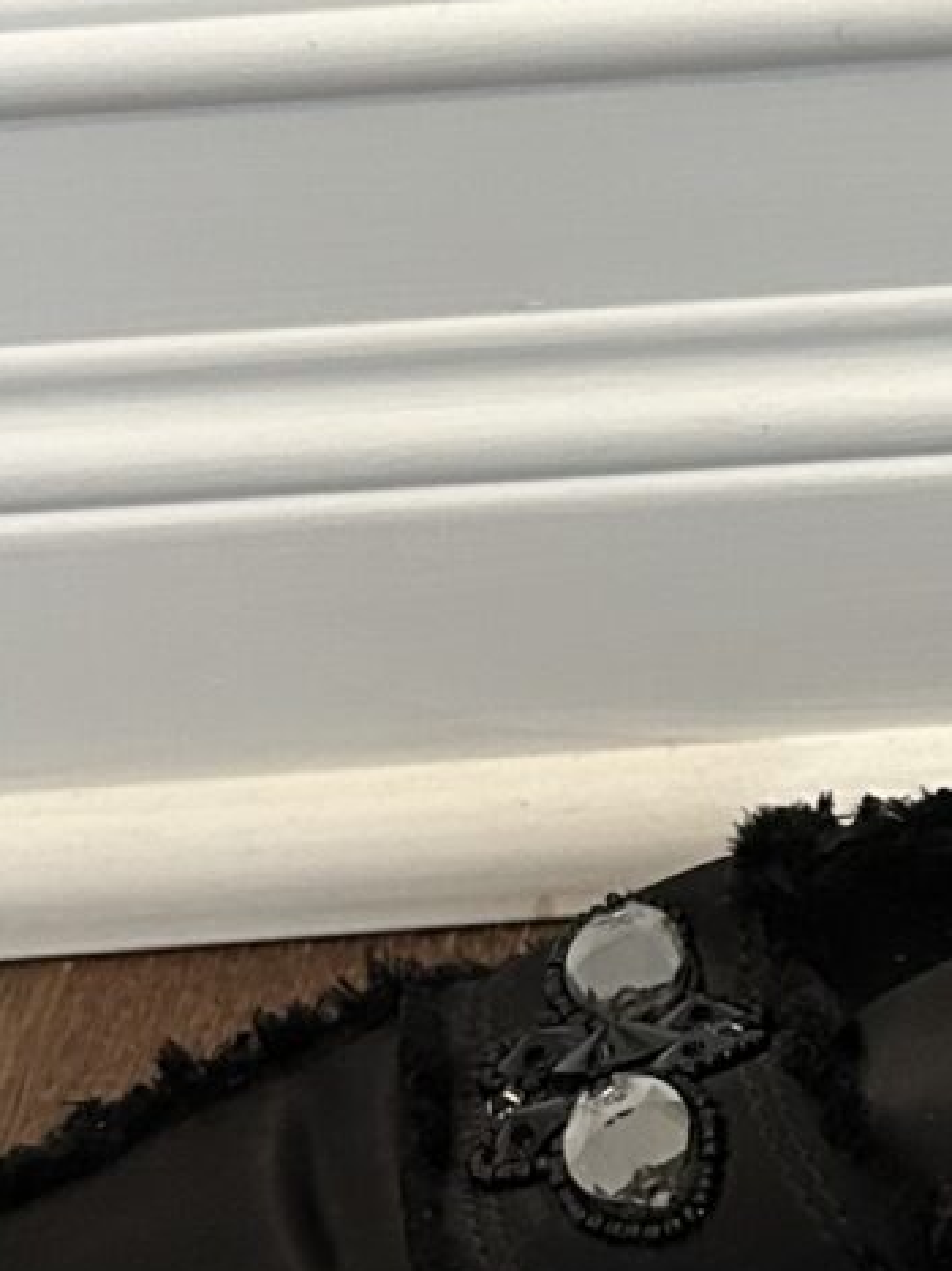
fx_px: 4182
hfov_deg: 12.4
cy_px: 1176
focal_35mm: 114
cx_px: 1433
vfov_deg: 17.0
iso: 500
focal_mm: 5.7
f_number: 1.5
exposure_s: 1/40
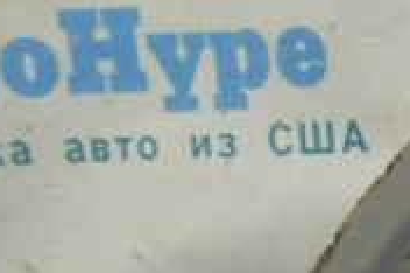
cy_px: 643
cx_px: 864
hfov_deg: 10.2
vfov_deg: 7.1
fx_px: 2081
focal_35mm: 183
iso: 400
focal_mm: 21
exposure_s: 1/20
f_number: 5.6
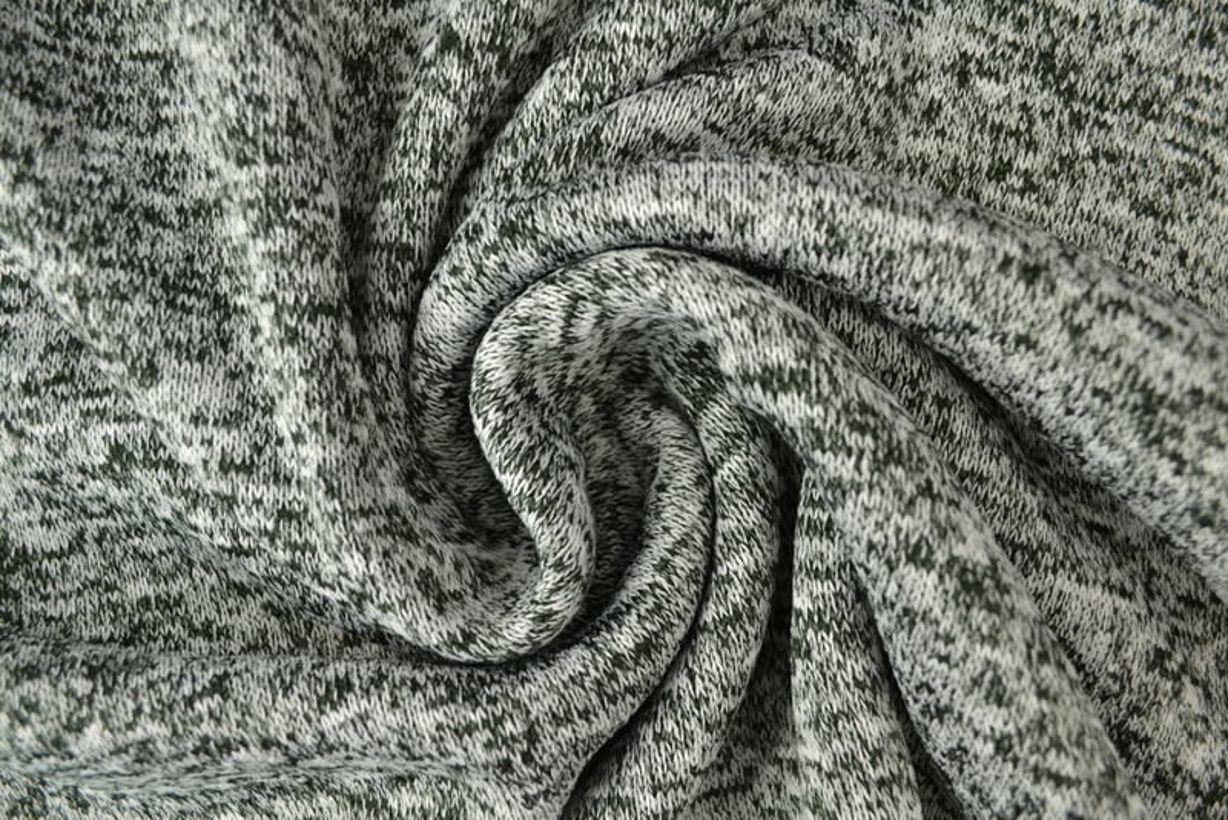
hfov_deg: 57.2
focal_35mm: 33
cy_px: 410
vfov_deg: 40.0
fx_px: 1126
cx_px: 614
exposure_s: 1/20
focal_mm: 22
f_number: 5.6
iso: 100
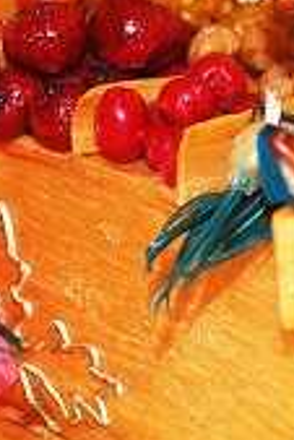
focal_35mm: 191
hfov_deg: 7.2
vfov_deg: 10.7
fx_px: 2335
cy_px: 29
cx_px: 346
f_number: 5.3
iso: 400
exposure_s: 1/60
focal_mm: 36
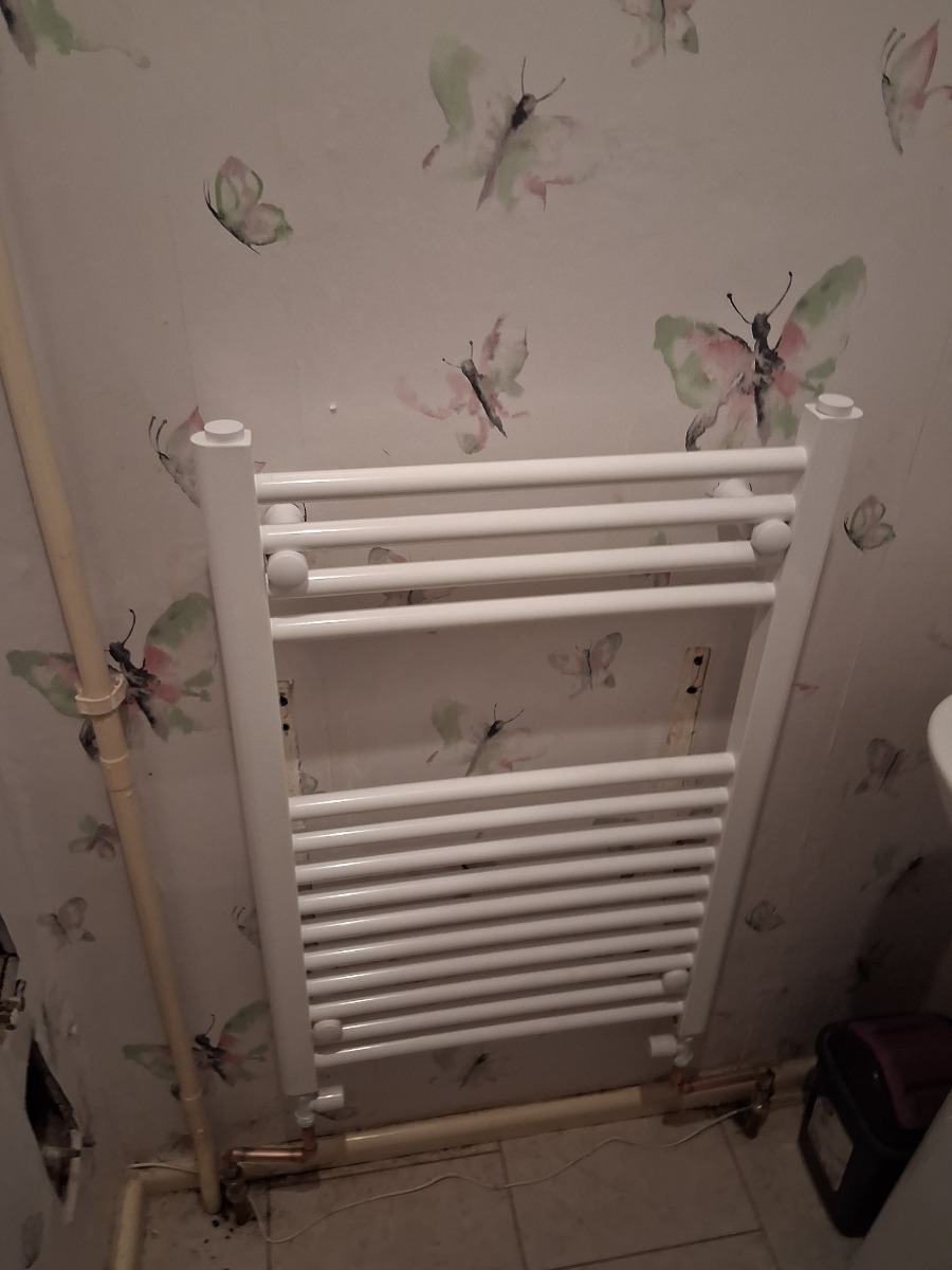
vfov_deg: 67.3
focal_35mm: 26
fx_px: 953
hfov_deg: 53.1
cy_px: 635
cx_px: 476
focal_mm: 3.98
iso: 400
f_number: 1.8
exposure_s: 1/50
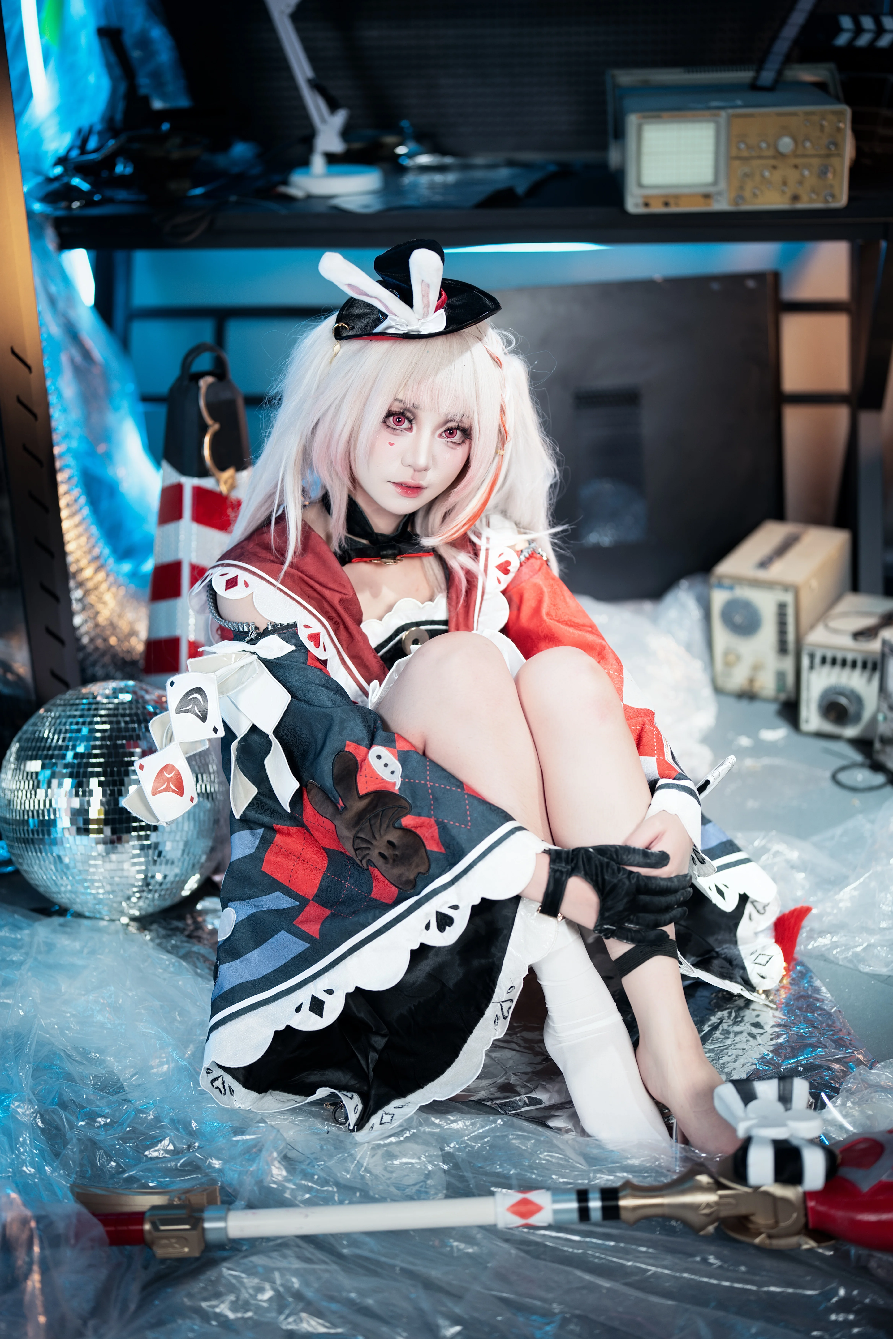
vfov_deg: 39.6
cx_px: 446
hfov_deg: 27.0
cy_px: 670
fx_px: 1860
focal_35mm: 50
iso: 100
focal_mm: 50
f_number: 1.4
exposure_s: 1/100
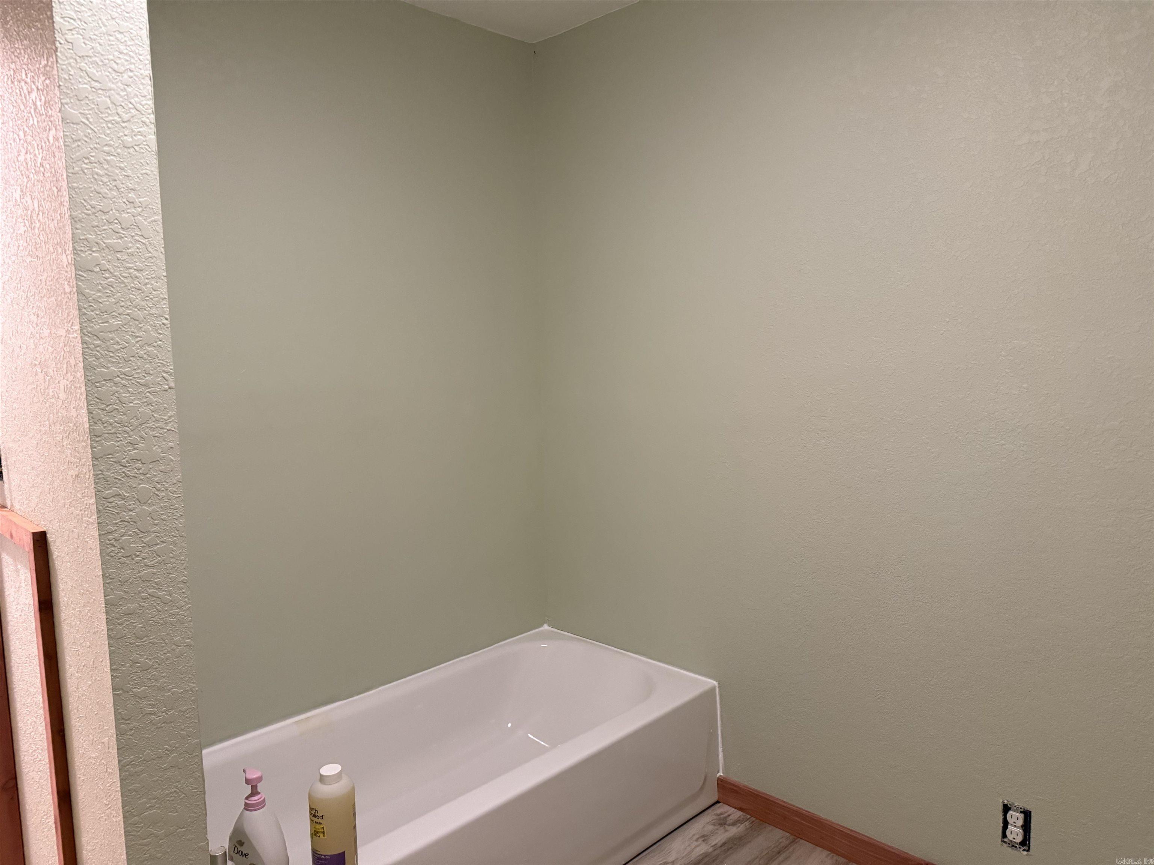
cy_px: 432
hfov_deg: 71.6
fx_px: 800
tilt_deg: -4.4
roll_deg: +1.4
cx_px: 577
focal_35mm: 24
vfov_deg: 56.8
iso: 500
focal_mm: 6.76
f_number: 1.78
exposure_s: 1/60
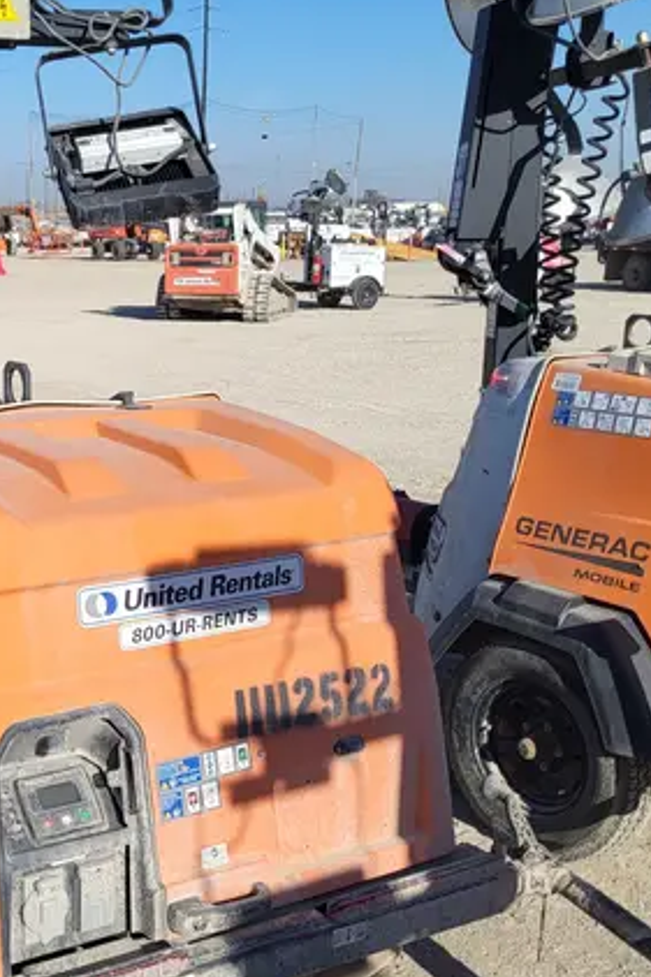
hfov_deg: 27.2
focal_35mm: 47
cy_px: 508
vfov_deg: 41.9
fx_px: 1276
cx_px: 23
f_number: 1.8
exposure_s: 1/3018
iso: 40
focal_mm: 5.4
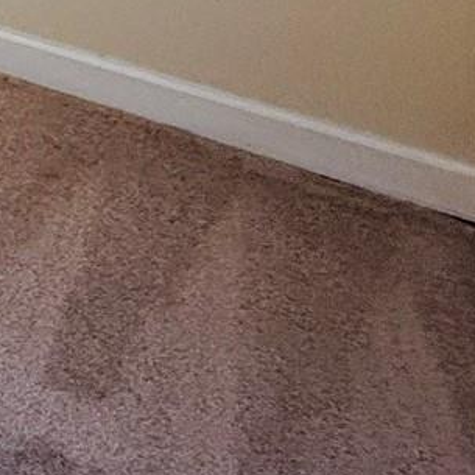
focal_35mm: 65
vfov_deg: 20.9
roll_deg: +0.7
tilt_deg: -9.8
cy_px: -302
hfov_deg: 15.2
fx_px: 1009
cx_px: -659
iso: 400
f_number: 2.2
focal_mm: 2.22
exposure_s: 1/60
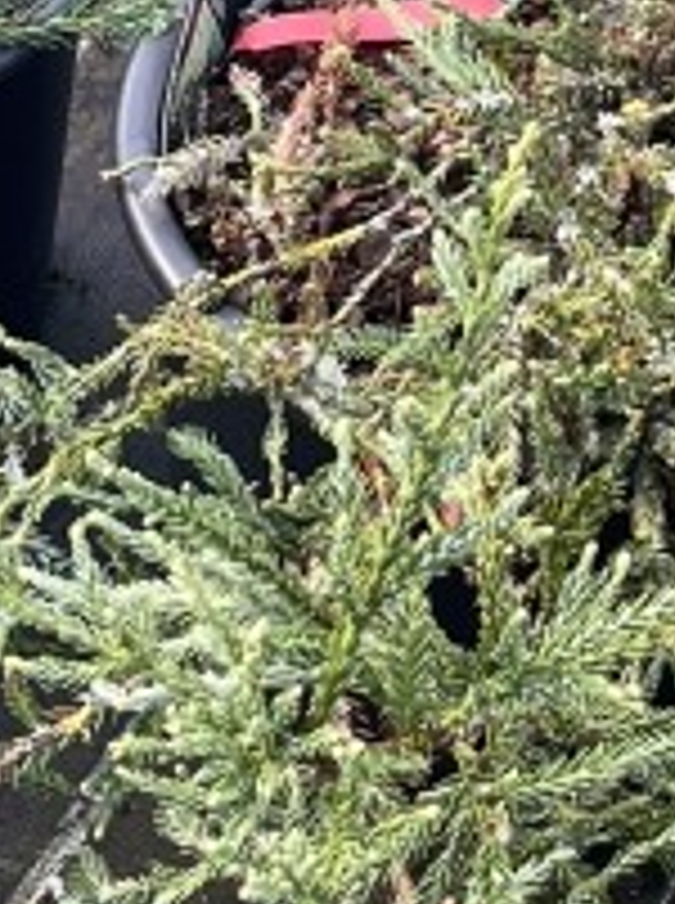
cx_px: 508
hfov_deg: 10.5
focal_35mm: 140
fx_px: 3652
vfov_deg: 13.8
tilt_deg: -36.9
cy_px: -135
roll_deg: -5.7
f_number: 1.6
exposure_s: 1/121
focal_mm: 5.1
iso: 50
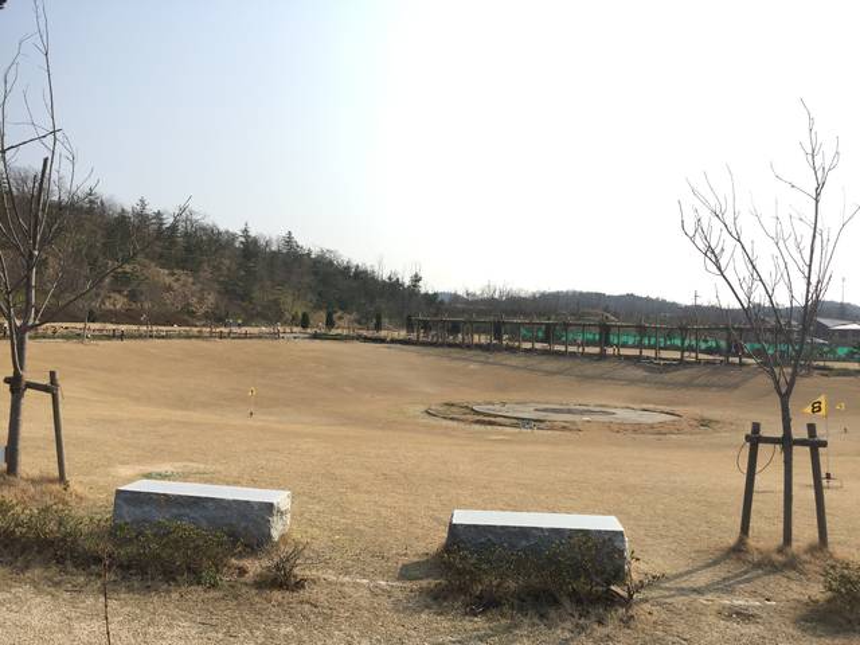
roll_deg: -2.8
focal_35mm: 29
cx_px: 430
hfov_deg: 61.7
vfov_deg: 48.2
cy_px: 322
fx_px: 720
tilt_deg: +0.8
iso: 32
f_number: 2.2
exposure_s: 1/1364
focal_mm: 4.15
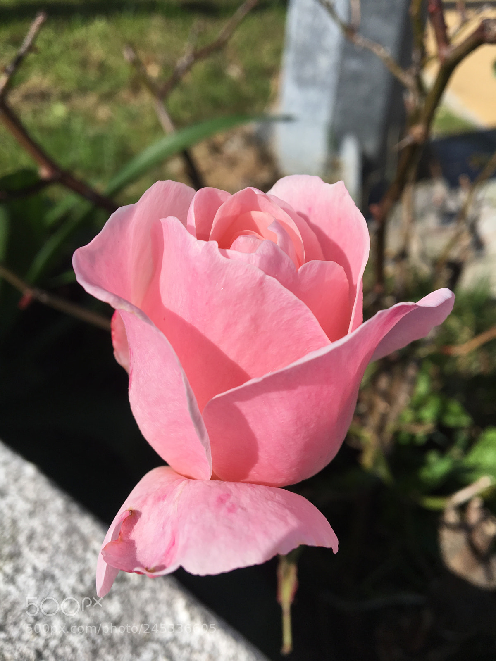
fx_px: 554
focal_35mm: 29
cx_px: 248
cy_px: 330
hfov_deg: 48.2
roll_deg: -5.7
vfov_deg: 61.7
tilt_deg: -39.7
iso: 25
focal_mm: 4.15
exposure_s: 1/2481
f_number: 2.2
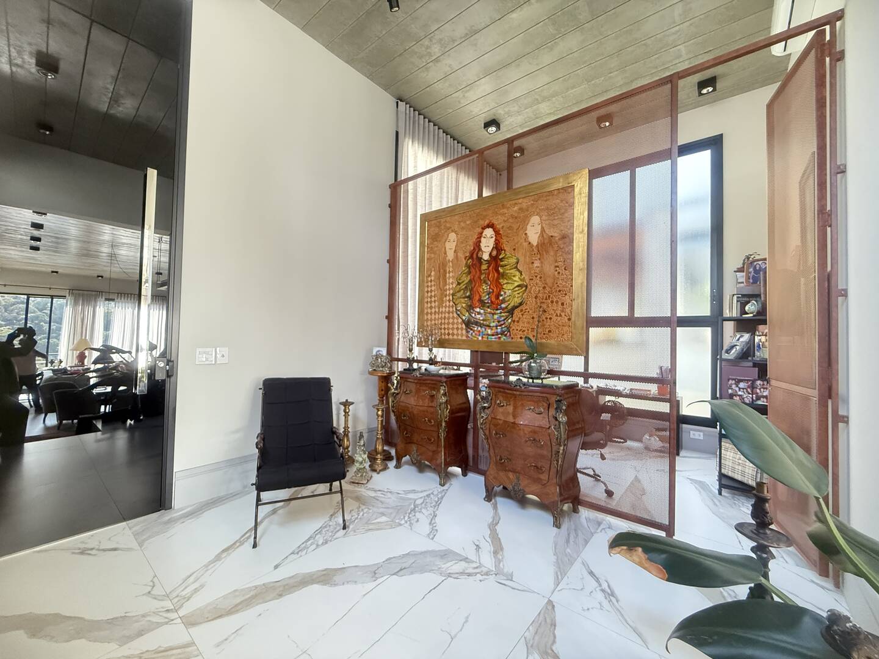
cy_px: 330
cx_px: 440
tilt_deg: +1.9
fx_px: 356
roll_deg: -1.7
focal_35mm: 14
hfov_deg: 102.1
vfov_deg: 85.7
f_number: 2.2
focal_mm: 2.22
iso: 640
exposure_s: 1/60
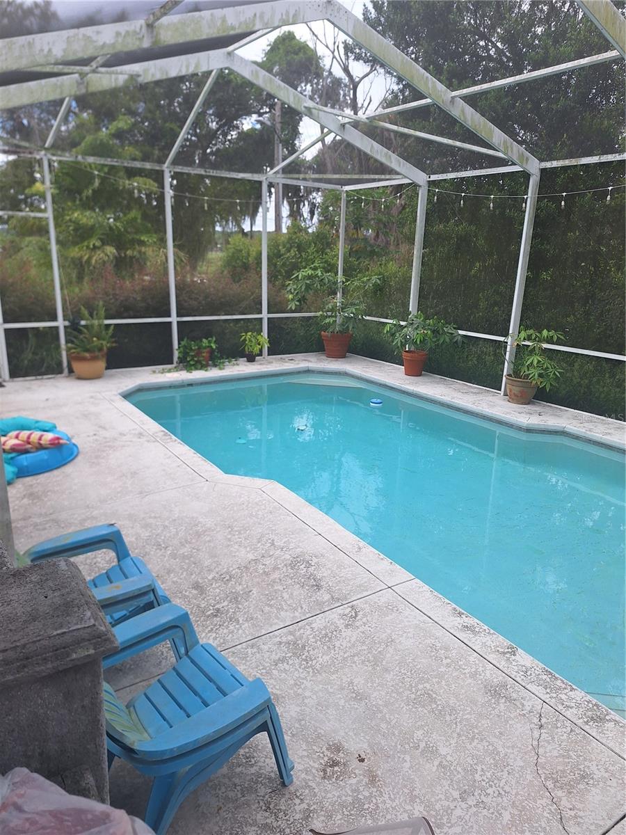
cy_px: 418
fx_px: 555
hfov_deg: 58.9
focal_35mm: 23
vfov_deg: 73.9
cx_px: 313
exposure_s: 1/711
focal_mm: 5.54
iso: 40
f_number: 1.8
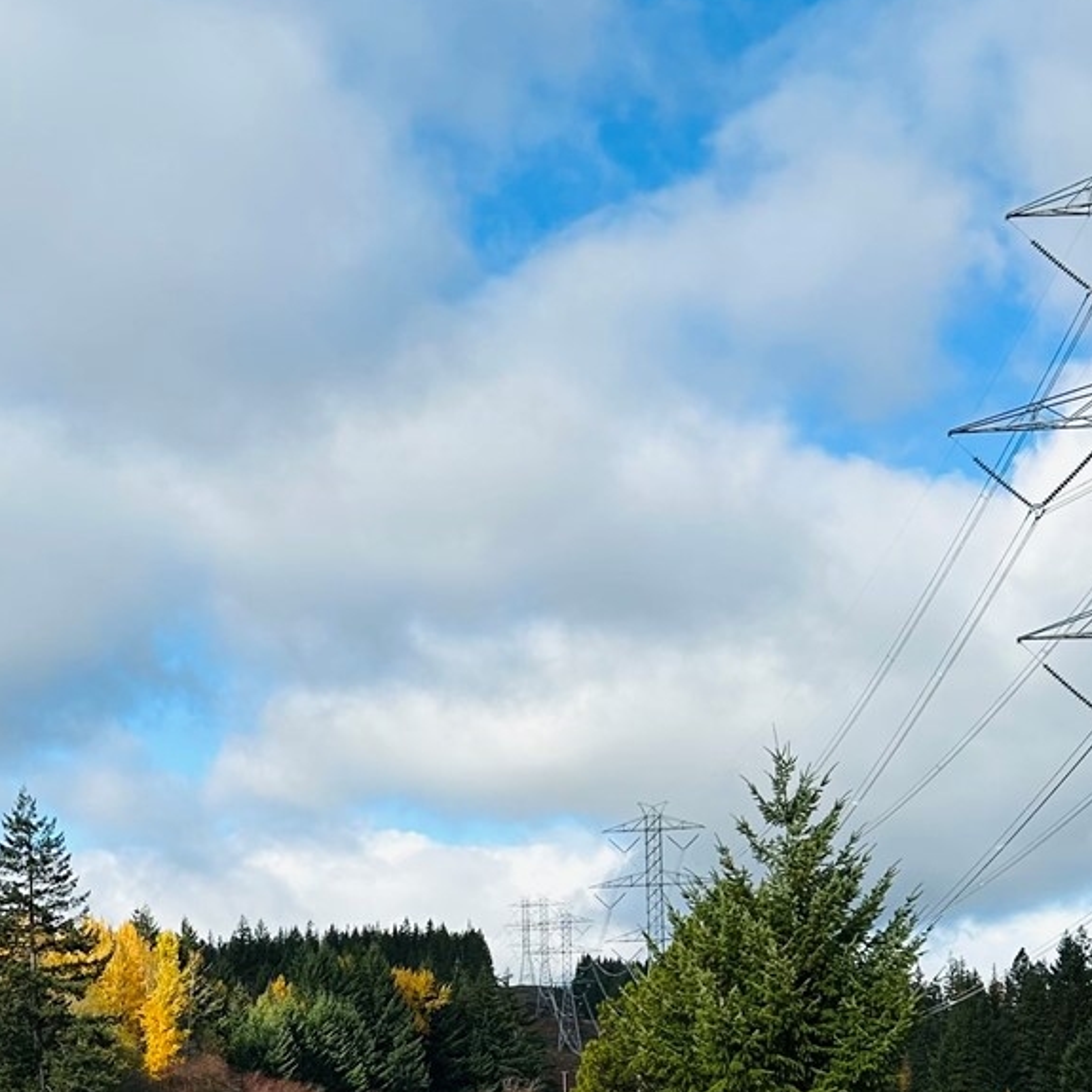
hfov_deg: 25.6
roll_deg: +0.8
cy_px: 1096
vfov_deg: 25.5
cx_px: 11
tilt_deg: +0.8
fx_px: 2284
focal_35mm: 64
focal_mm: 5.7
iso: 50
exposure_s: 1/3571
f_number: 1.5
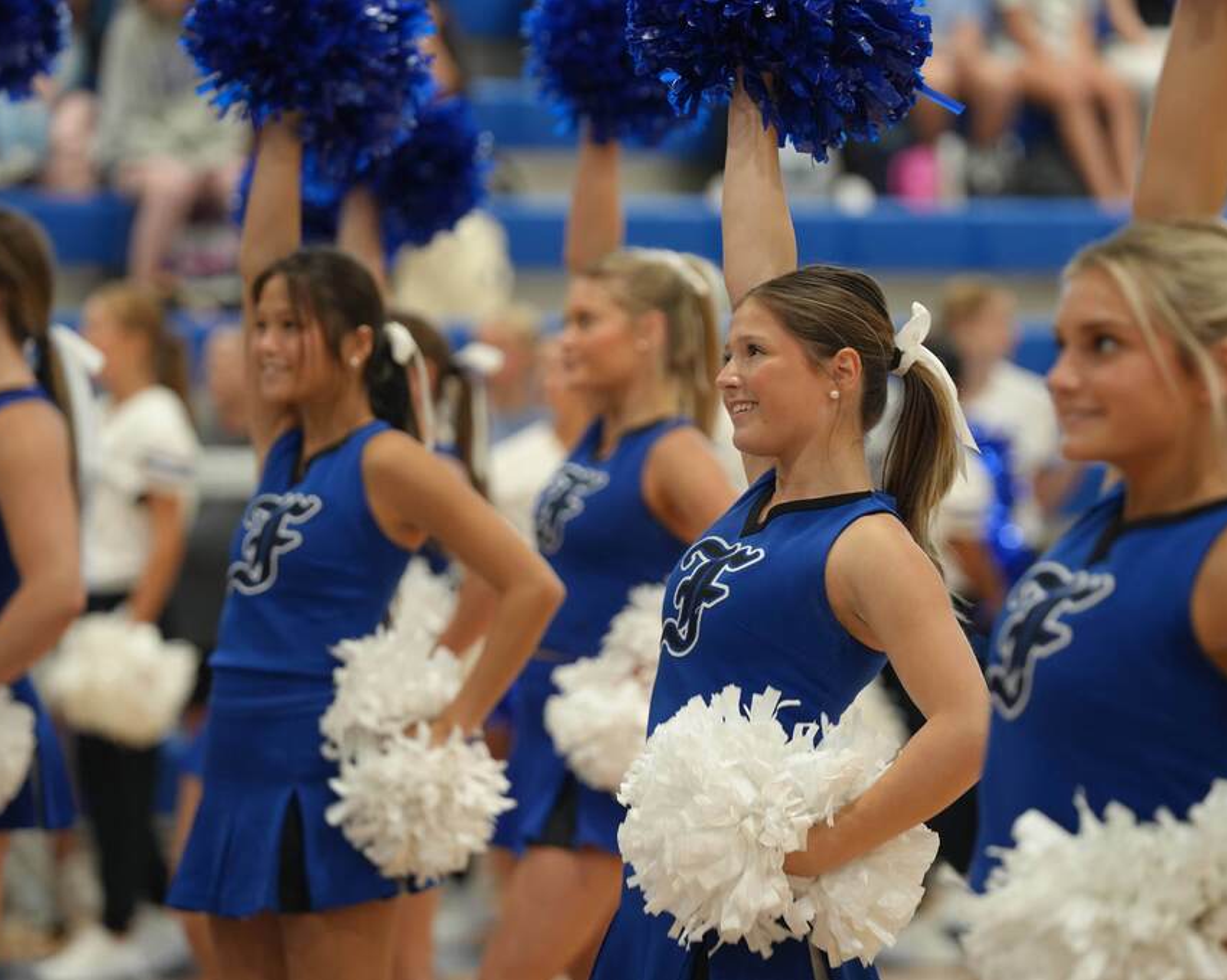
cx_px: 633
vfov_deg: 6.8
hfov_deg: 8.6
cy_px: 491
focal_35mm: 226
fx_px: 8203
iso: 2000
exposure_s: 1/200
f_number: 4
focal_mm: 200
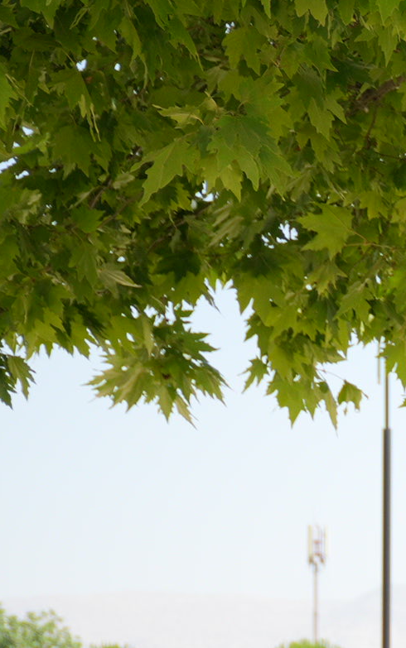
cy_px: 776
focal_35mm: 155
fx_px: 2742
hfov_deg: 7.1
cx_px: 1434
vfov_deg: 13.1
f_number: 2.8
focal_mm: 34
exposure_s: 1/800
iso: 100
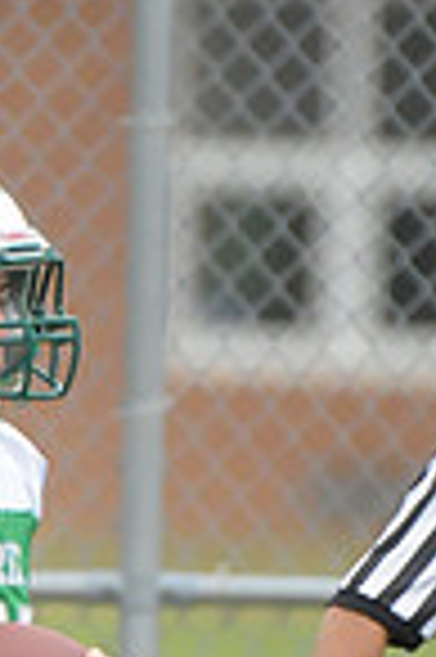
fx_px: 43482
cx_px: -178
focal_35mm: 2388
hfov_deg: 0.6
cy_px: 972
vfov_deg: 0.9
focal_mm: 400
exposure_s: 1/3200
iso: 1600
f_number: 4
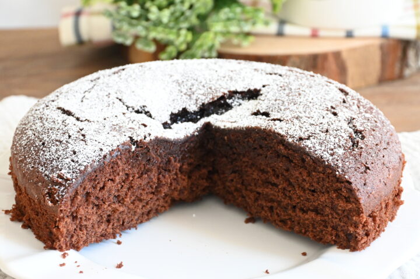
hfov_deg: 20.6
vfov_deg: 13.8
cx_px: 210
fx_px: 1154
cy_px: 140
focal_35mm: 99
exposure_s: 1/40
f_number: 10
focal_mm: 66
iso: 2500
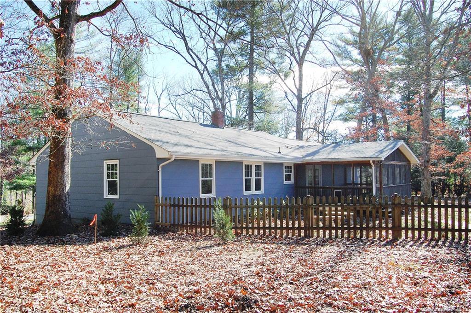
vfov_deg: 43.5
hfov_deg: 62.0
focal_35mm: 30
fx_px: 392
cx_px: 236
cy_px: 156
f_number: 9
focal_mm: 20
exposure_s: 1/160
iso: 400
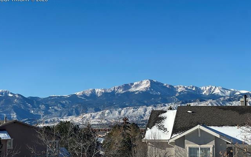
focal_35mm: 82
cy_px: 82
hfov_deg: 25.2
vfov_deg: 15.9
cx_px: 125
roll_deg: -0.2
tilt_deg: +4.0
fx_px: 561
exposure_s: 1/1004
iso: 32
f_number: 2.8
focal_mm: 9
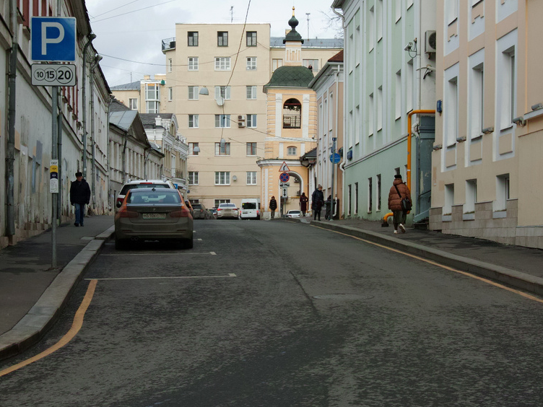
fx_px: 1082
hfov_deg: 28.2
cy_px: 245
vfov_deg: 21.3
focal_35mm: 69
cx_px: 290
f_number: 10
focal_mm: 20
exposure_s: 1/100
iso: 100
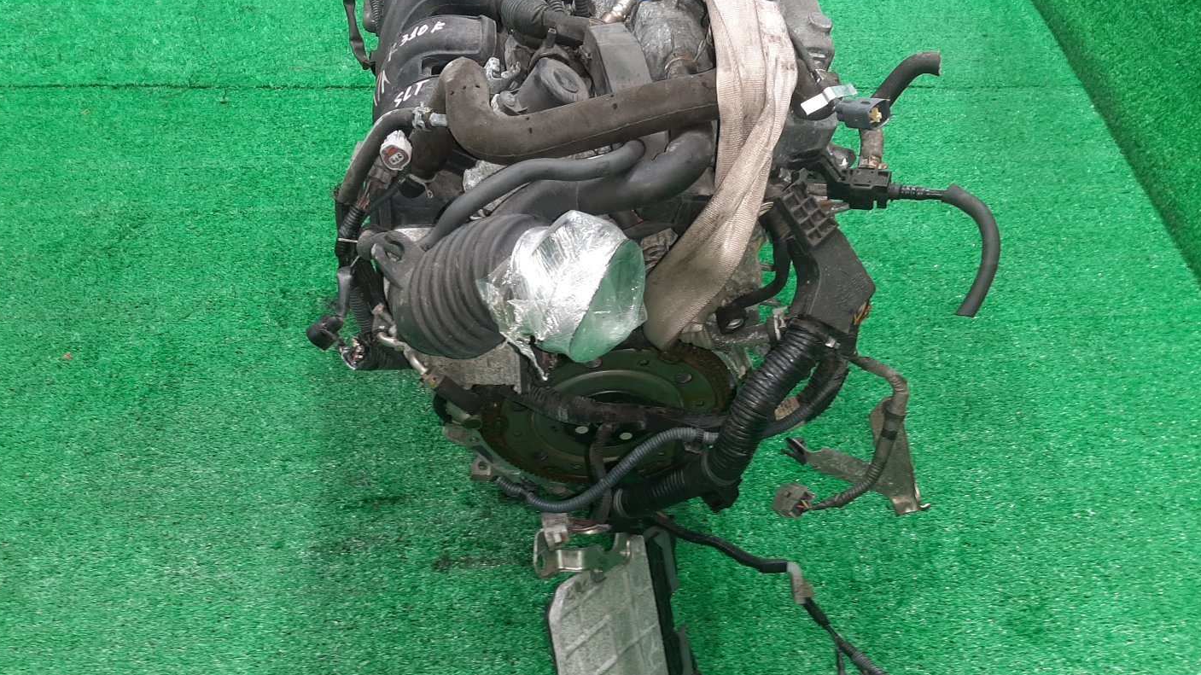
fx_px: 923
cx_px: 589
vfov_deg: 39.9
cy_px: 425
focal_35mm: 29
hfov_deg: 66.1
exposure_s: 1/50
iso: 192
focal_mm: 3.93
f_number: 1.7
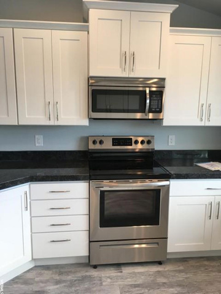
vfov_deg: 61.7
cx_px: 110
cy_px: 147
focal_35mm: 29
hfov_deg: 48.2
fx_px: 247
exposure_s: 1/30
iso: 25
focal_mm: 4.15
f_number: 2.2
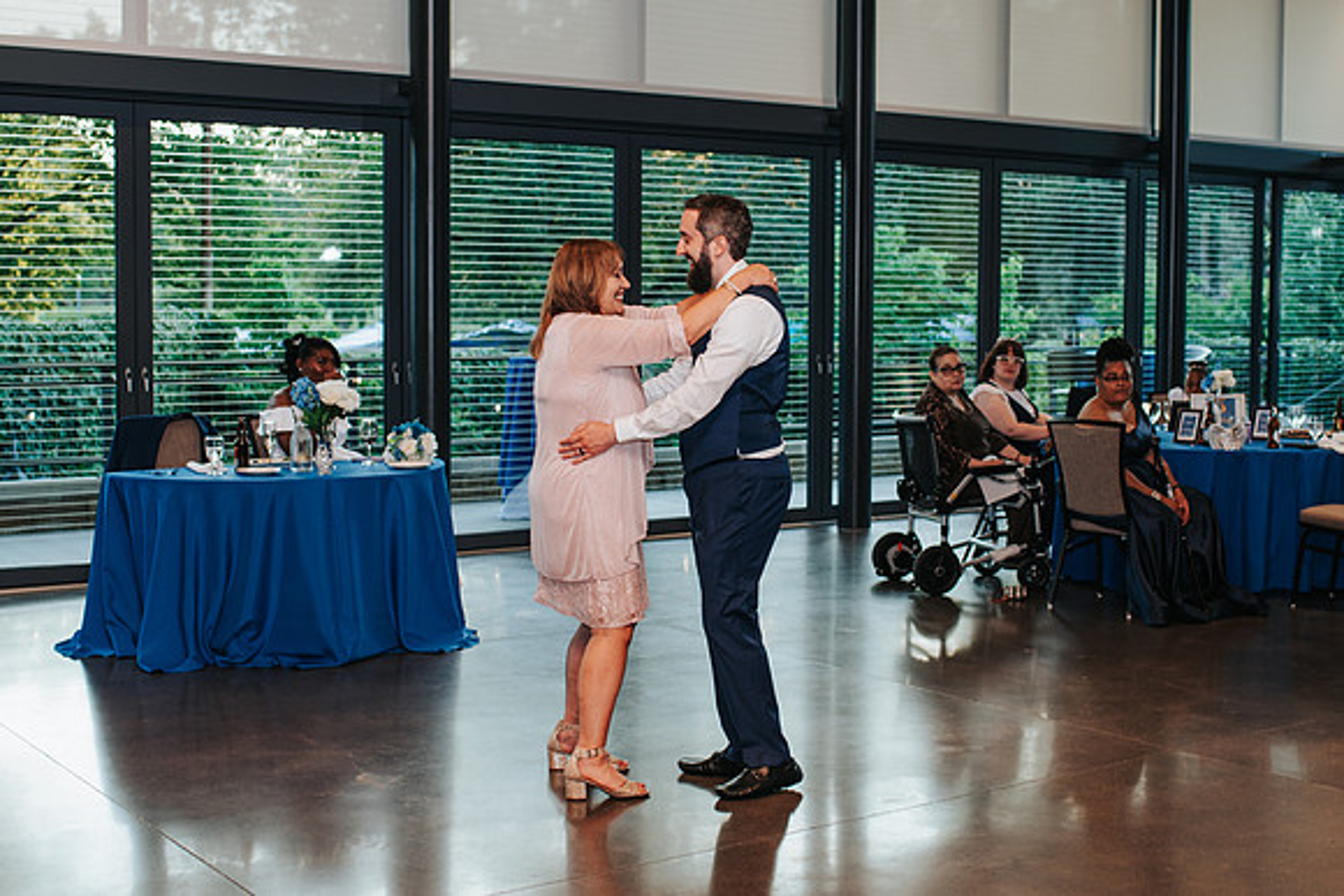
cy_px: 420
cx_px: 682
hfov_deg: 39.1
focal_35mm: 51
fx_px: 1891
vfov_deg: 26.7
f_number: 2.8
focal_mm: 35
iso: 250
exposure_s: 1/160
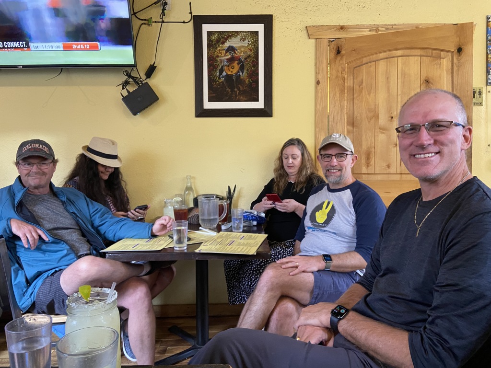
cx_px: 246
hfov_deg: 67.3
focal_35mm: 26
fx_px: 369
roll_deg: +1.2
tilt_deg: -3.1
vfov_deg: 53.1
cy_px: 184
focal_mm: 4.25
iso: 500
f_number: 1.8
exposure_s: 1/60
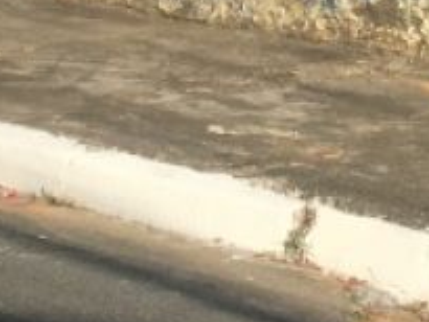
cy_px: -389
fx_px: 2244
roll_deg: -0.1
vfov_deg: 7.8
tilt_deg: +8.4
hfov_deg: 10.8
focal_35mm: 181
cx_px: 421
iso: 25
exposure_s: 1/1832
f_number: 2.2
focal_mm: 4.15
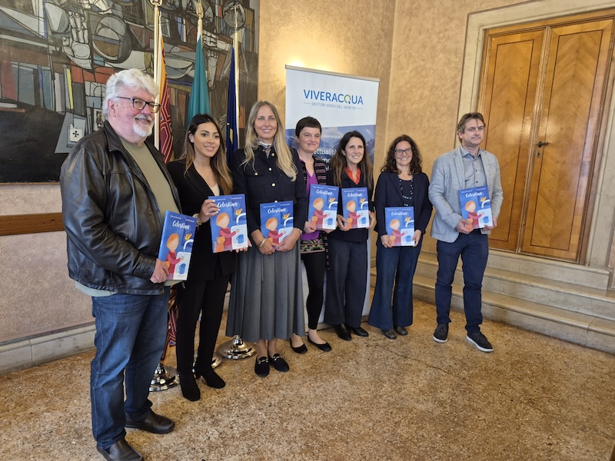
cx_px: 308
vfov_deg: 58.9
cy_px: 230
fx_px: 409
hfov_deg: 73.9
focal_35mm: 23
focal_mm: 5.4
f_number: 1.8
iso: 640
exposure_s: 1/100
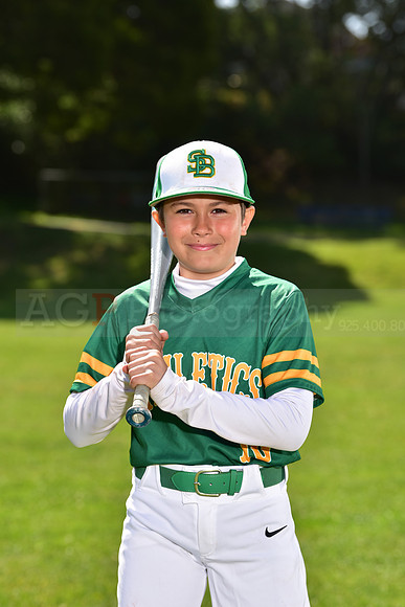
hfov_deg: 9.2
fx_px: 2530
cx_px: 202
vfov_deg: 13.7
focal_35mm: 150
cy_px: 304
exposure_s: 1/250
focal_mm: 150
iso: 100
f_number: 6.3
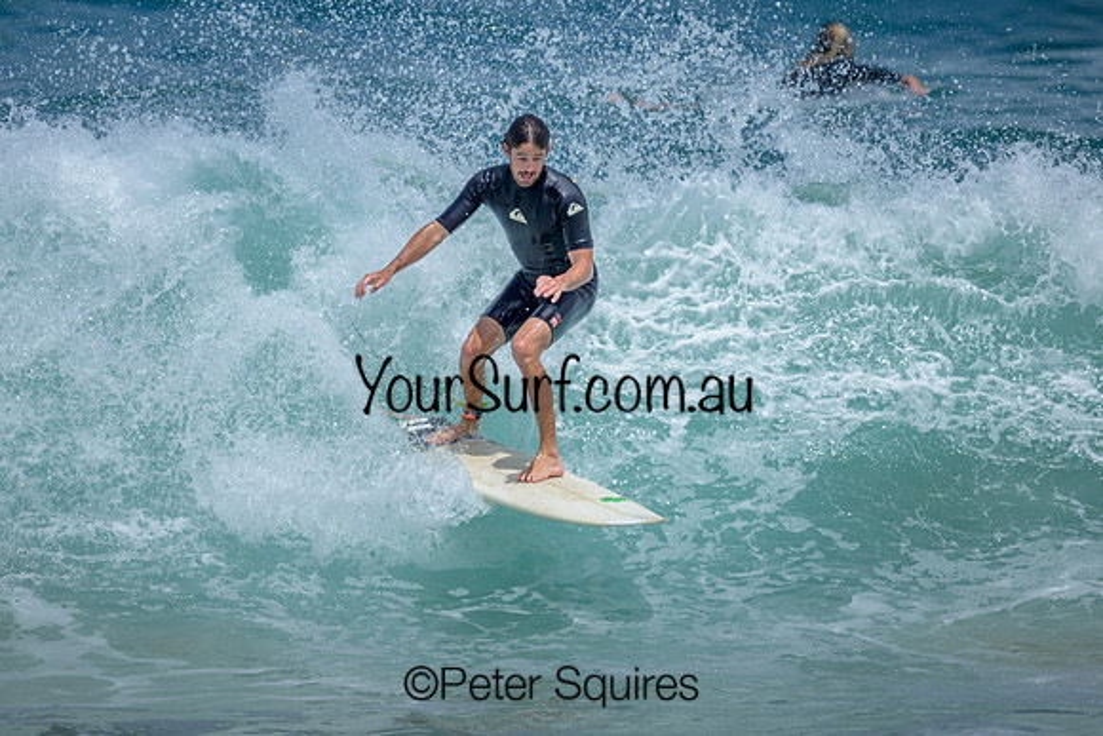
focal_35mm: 1095
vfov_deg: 1.3
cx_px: 516
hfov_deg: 1.9
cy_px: 296
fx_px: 33567
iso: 160
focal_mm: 800
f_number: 6.3
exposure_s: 1/2500
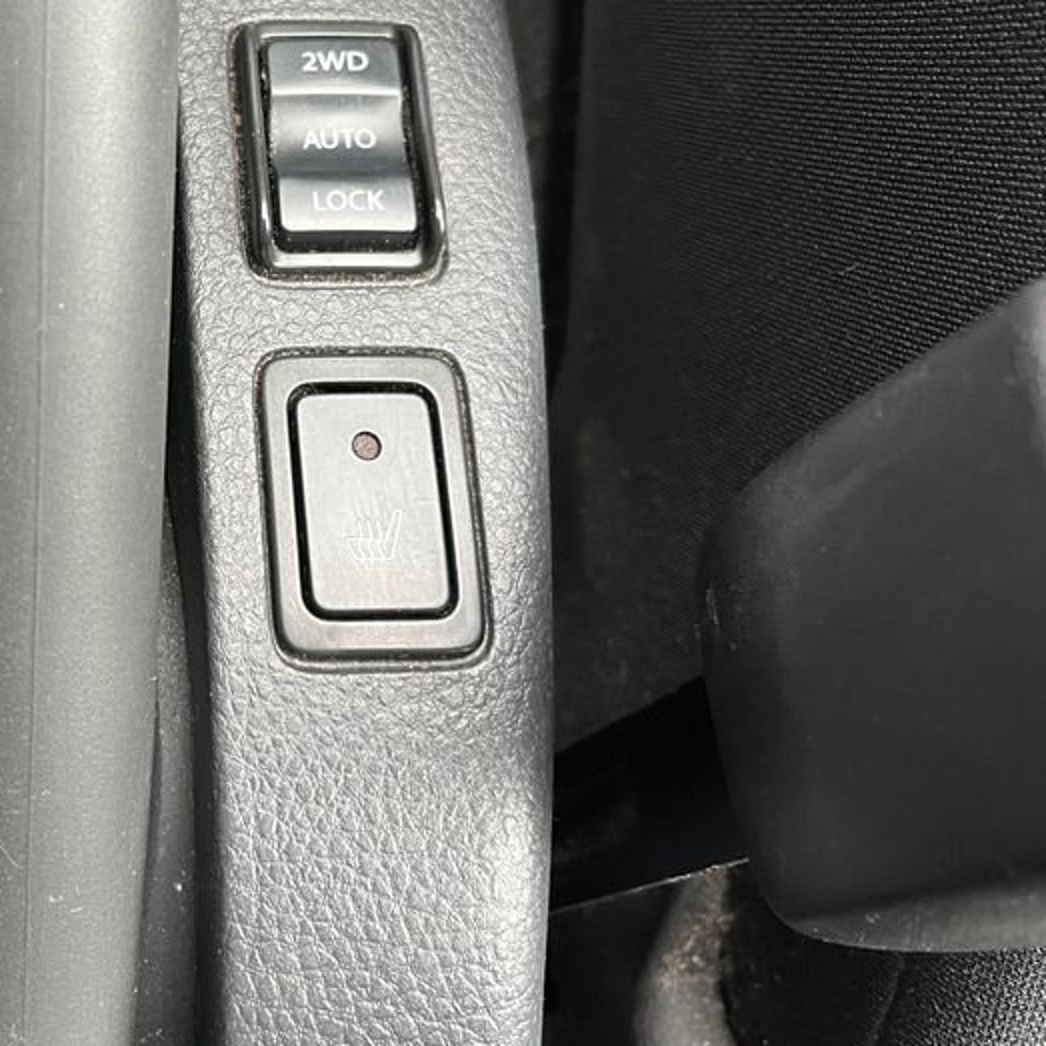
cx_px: 50
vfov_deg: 37.1
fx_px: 1538
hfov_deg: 34.8
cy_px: 336
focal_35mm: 45
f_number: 1.6
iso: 160
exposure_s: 1/60
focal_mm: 5.1
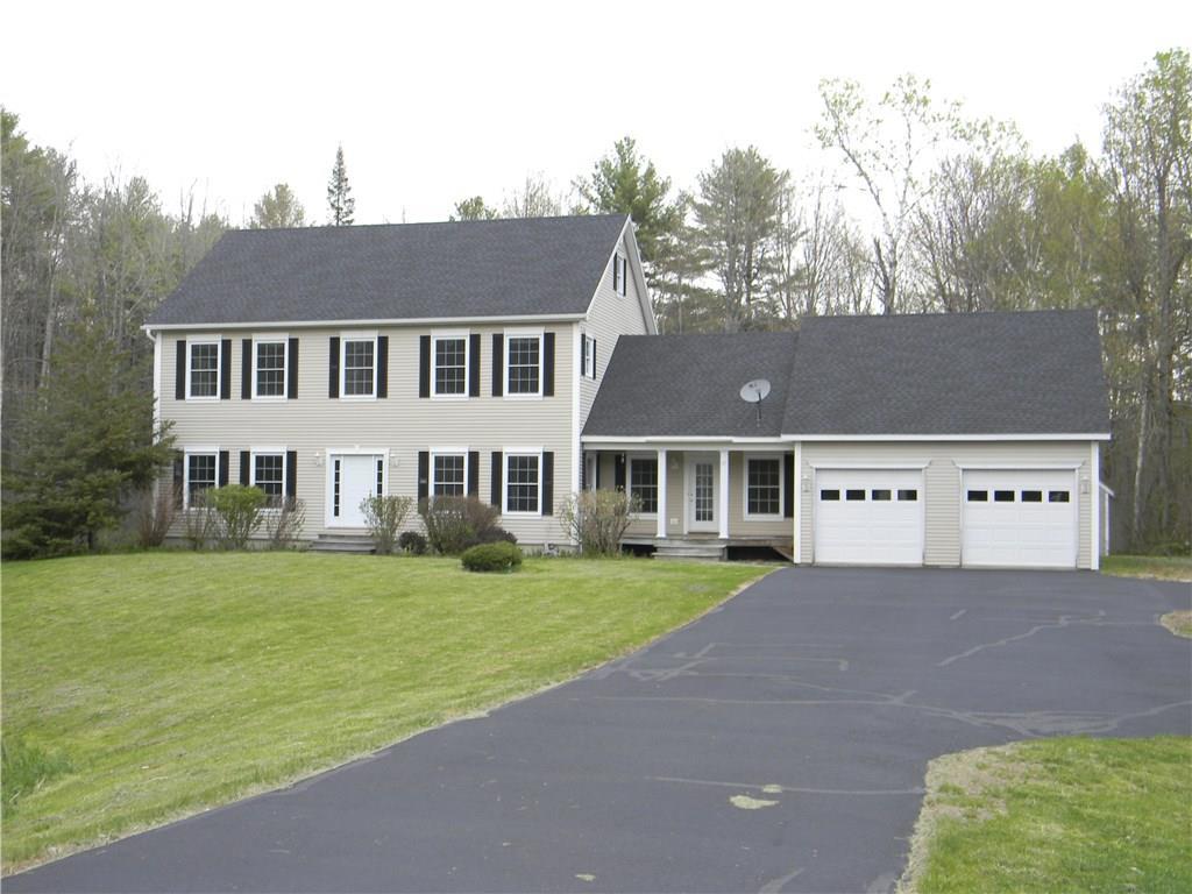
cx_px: 596
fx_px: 1412
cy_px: 447
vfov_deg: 35.1
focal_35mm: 41
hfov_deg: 45.8
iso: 80
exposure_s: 1/46.8
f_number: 3.8
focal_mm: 7.3
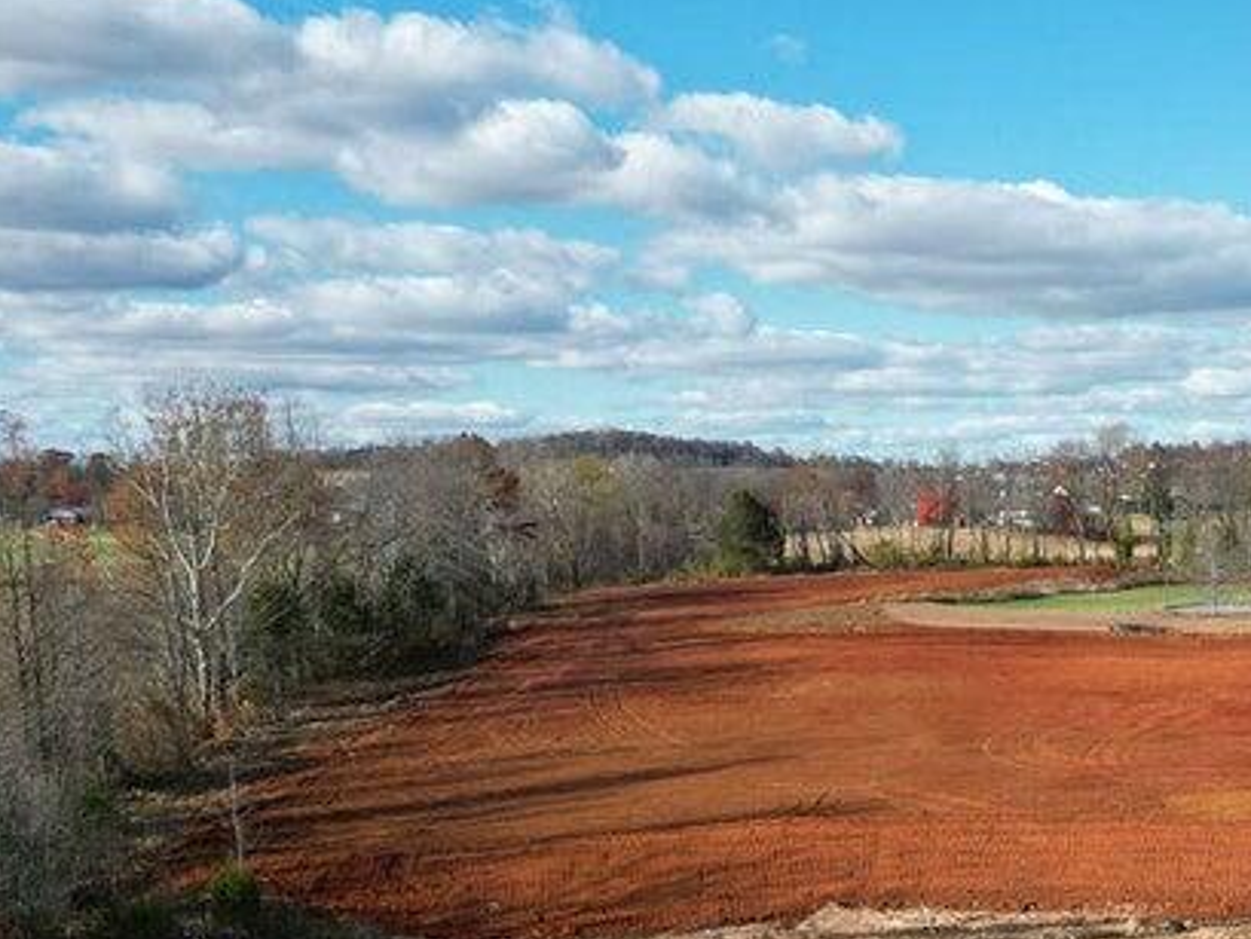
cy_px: 710
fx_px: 1807
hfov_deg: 35.3
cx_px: 1194
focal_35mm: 50
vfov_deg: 28.7
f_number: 1.7
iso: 130
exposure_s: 1/2500
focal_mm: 6.72
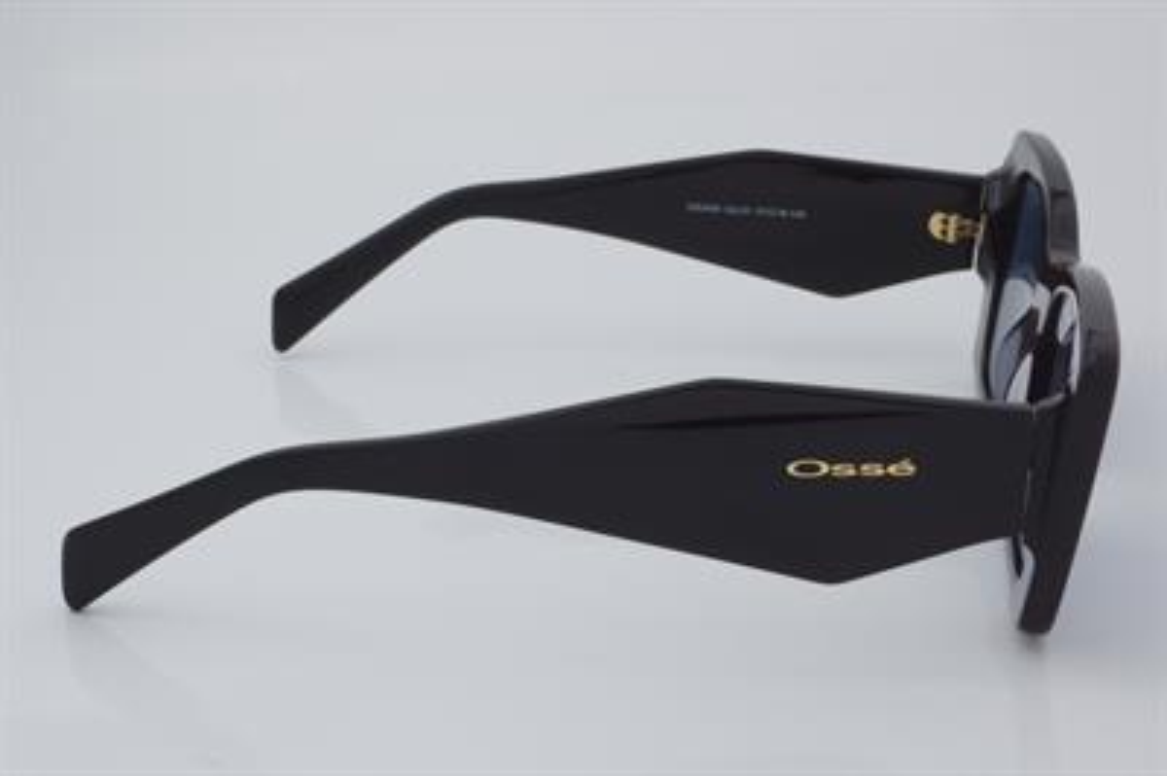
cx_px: 584
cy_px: 388
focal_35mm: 68
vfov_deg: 20.1
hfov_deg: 29.9
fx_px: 2186
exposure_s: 1/4
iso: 100
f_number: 32
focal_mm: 45
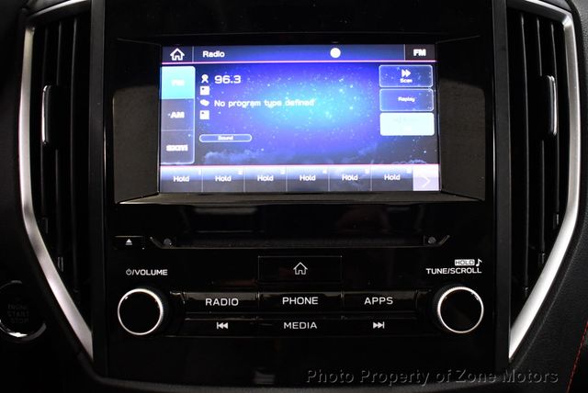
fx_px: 589
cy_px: 196
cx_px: 294
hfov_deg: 53.1
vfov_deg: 36.9
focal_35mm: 36
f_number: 3.5
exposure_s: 1/125
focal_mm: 18
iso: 2200
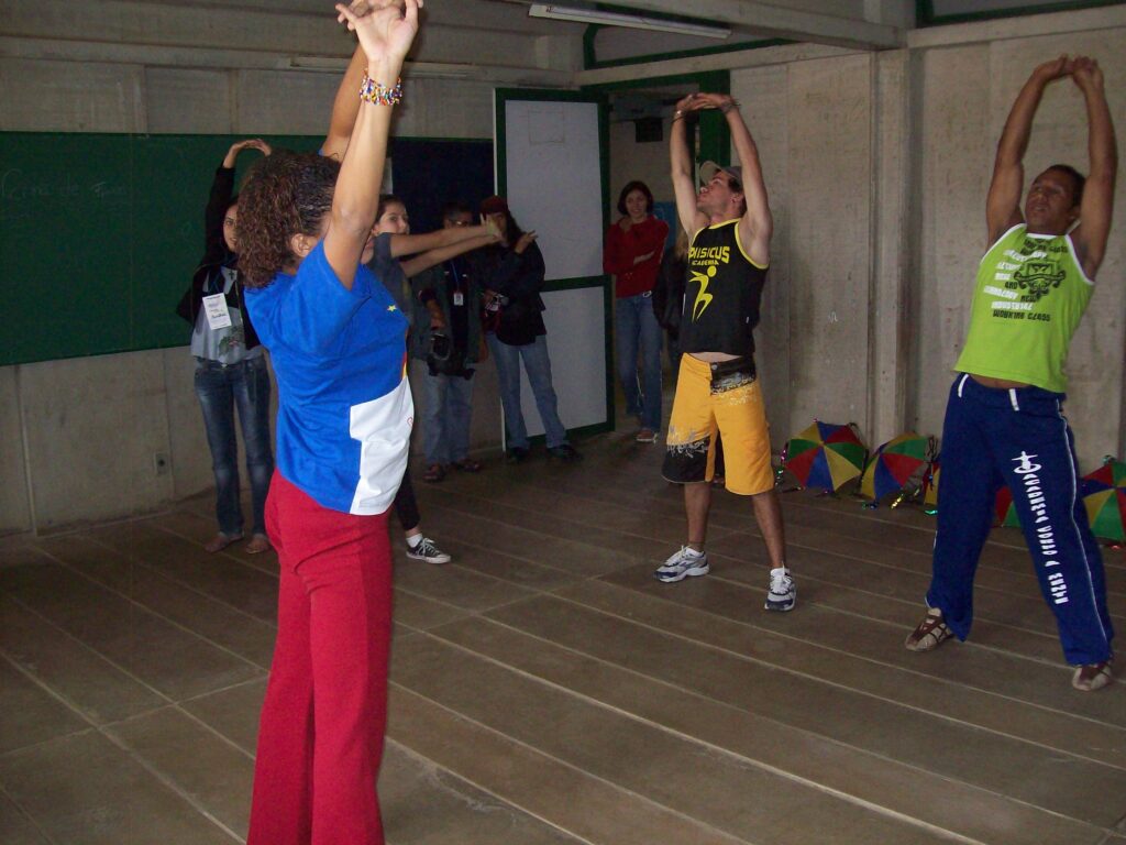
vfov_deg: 39.7
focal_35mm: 36
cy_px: 422
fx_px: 1171
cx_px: 563
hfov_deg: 51.4
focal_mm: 6
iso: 200
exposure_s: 1/64
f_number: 2.7
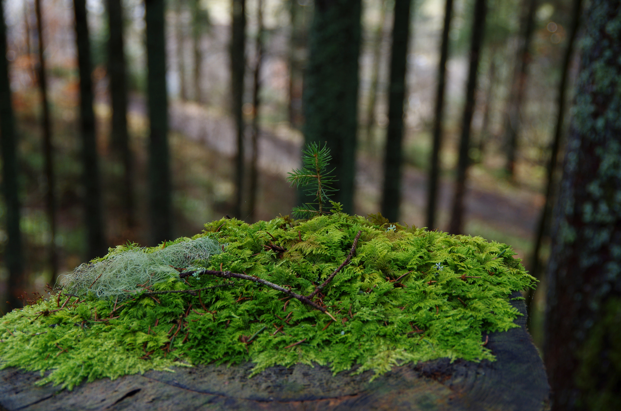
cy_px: 206
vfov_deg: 18.8
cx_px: 310
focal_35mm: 72
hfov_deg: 28.1
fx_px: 1239
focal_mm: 48
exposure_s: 1/30
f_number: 4.5
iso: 100
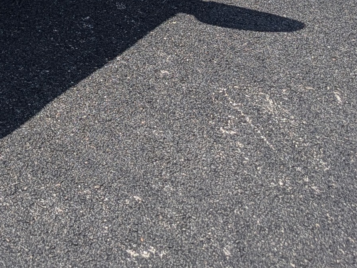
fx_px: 1135
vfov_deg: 10.8
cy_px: -434
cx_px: -149
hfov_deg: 16.5
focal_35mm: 110
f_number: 1.68
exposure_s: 1/13158
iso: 18
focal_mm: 6.9
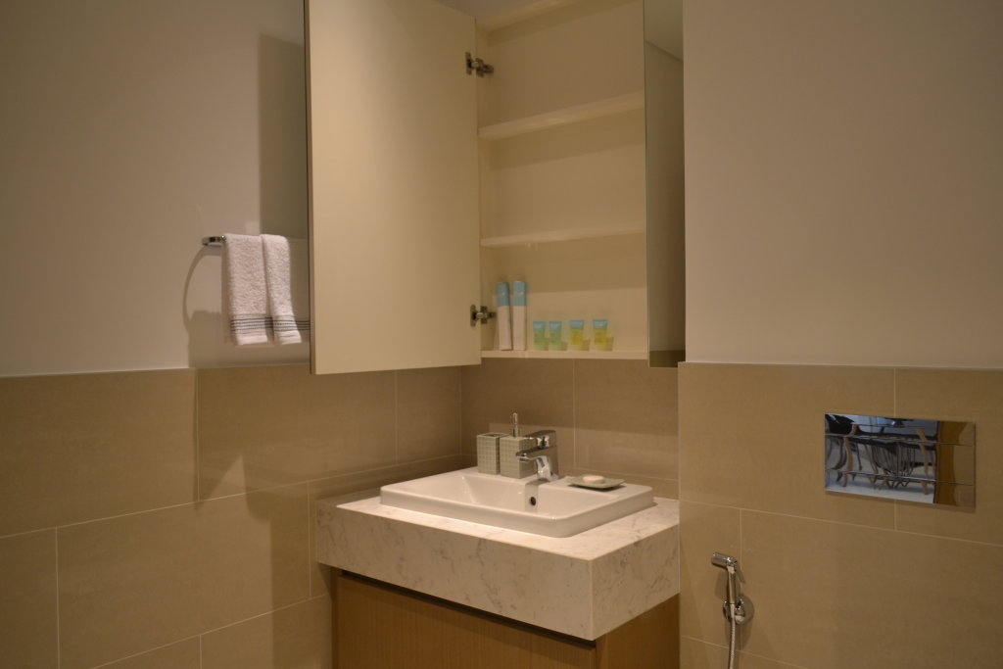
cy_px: 334
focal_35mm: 27
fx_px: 752
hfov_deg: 67.4
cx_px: 502
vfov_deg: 47.9
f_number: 4
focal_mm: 18
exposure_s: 1/60
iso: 400
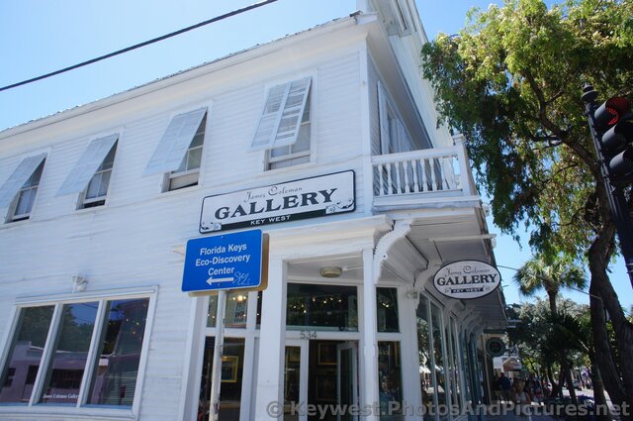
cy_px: 210
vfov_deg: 53.0
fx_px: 421
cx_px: 316
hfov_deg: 73.8
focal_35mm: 24
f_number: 13
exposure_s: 1/250
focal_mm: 16
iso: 250
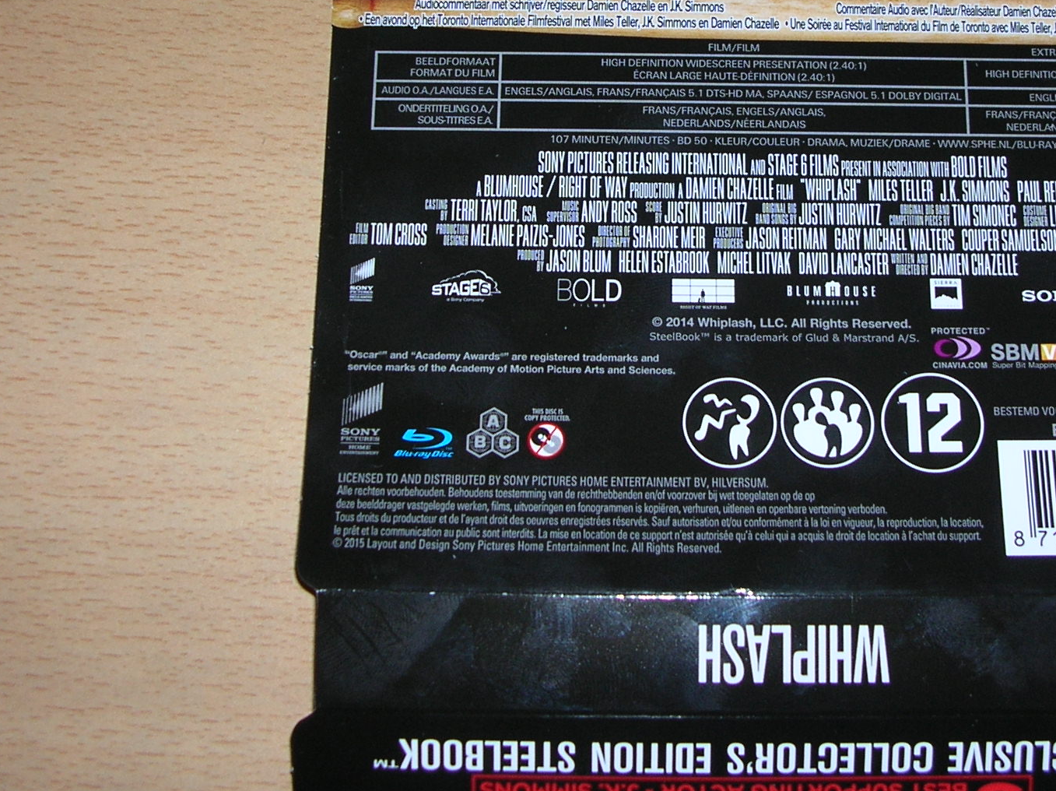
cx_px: 644
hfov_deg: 32.6
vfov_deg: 24.4
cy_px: 150
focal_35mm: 59
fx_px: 1799
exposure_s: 1/60.1
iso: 50
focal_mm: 5.8
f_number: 2.8
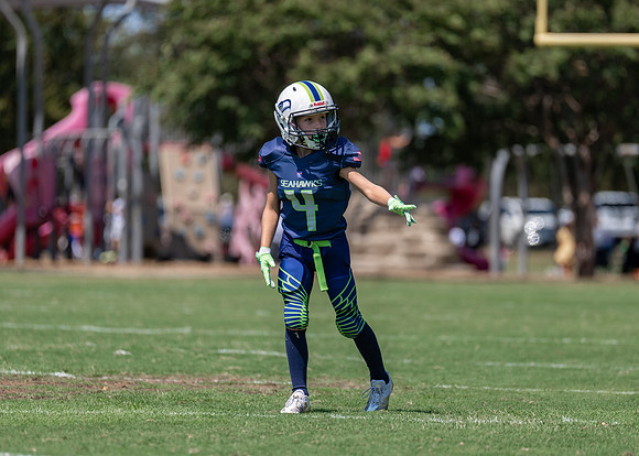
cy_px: 230
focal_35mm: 301
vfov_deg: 4.8
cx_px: 323
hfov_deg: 6.7
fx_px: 5469
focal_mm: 200
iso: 100
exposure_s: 1/2000
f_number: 2.8
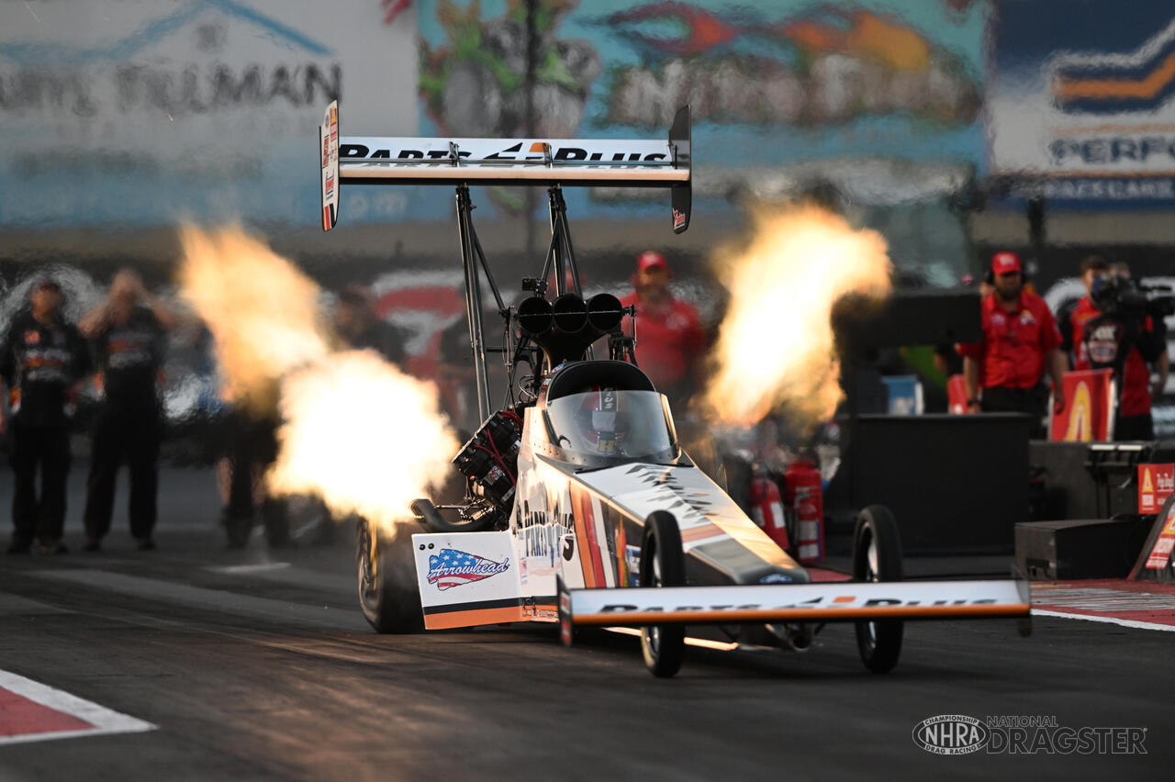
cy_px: 391
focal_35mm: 300
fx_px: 9786
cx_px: 588
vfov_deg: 4.6
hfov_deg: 6.9
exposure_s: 1/500
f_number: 5
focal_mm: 300
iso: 2500
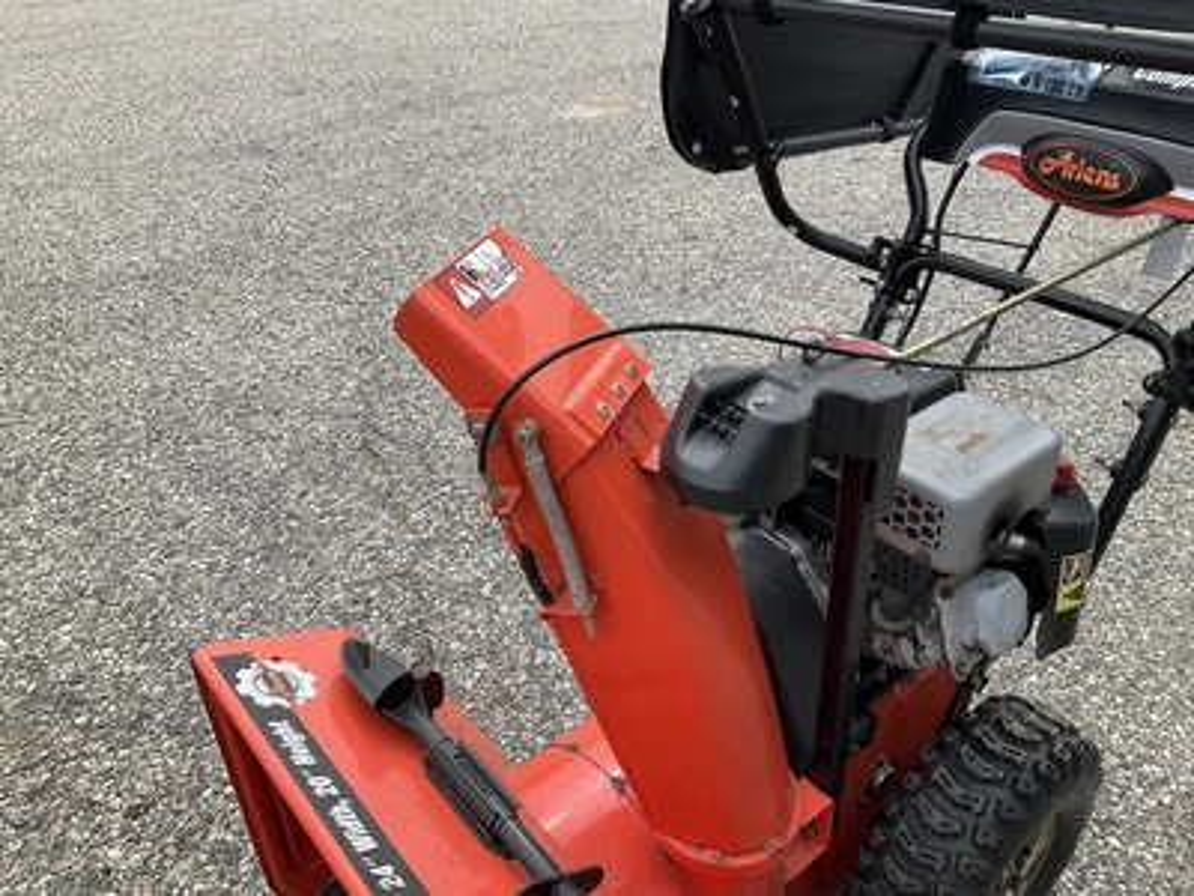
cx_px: 597
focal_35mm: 29
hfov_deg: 61.7
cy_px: 448
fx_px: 1000
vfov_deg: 48.2
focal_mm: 3
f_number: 1.8
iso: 25
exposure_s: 1/700
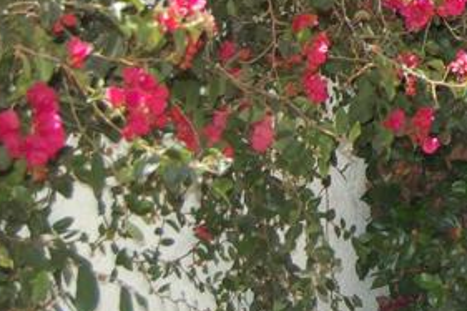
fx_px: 1984
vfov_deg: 8.9
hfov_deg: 12.8
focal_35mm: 153
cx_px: 691
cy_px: -4
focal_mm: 28
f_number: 5.6
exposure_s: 1/500
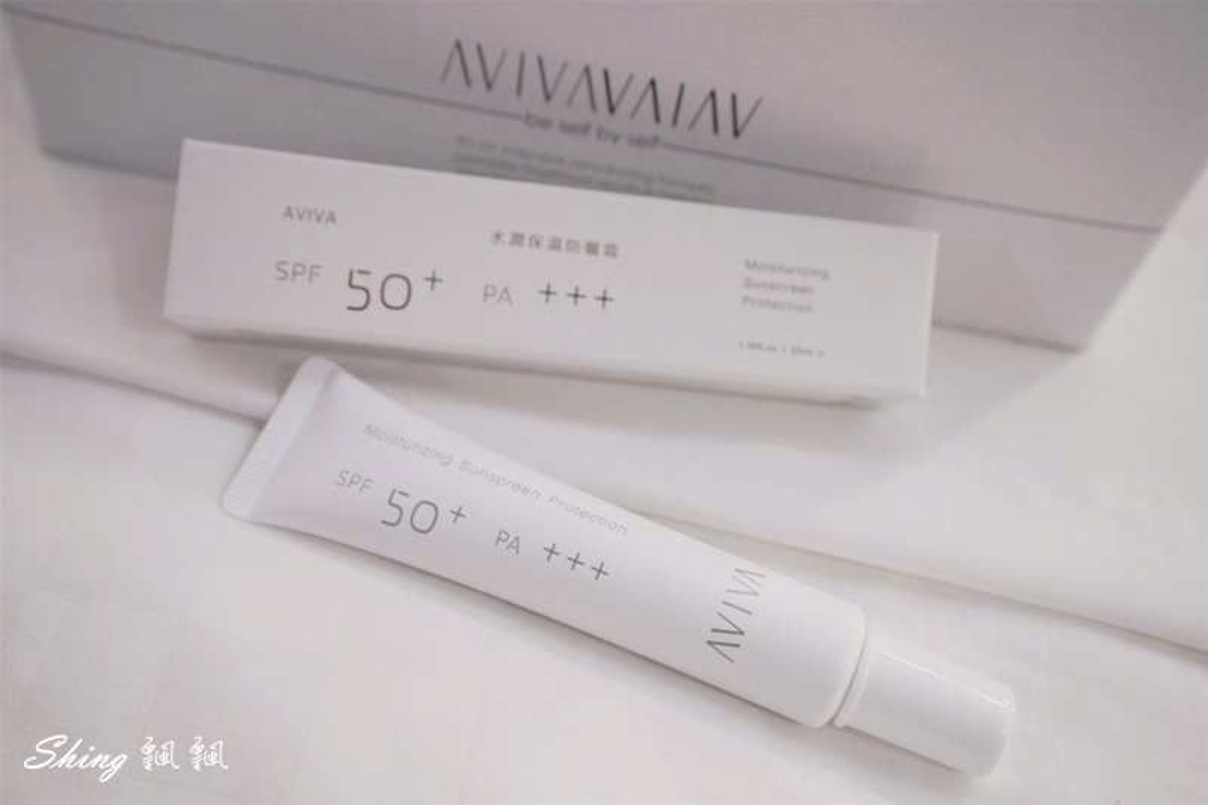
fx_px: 1174
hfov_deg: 54.4
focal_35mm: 35
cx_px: 604
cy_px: 402
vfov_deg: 37.8
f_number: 5
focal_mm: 35
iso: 1600
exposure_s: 1/20
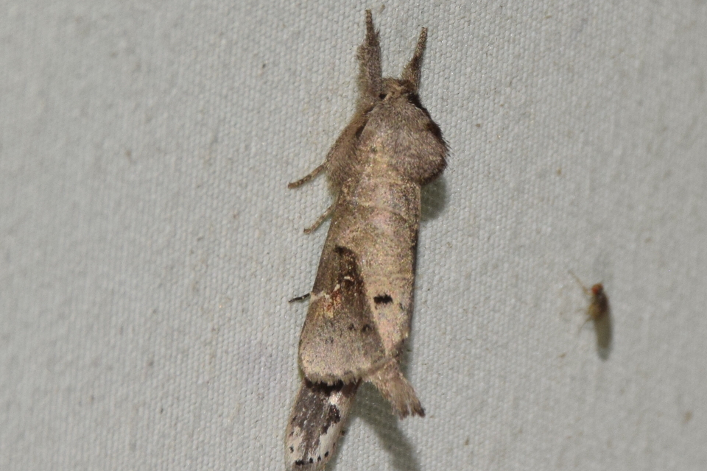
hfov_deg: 9.8
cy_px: 236
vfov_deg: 6.5
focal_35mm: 210
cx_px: 354
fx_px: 4124
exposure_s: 1/160
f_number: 14
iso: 500
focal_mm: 140
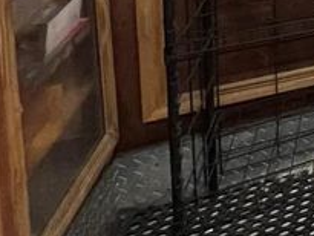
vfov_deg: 17.0
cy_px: -228
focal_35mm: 65
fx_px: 590
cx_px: 778
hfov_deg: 14.6
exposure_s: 1/60
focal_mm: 1.57
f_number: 1.8
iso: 250
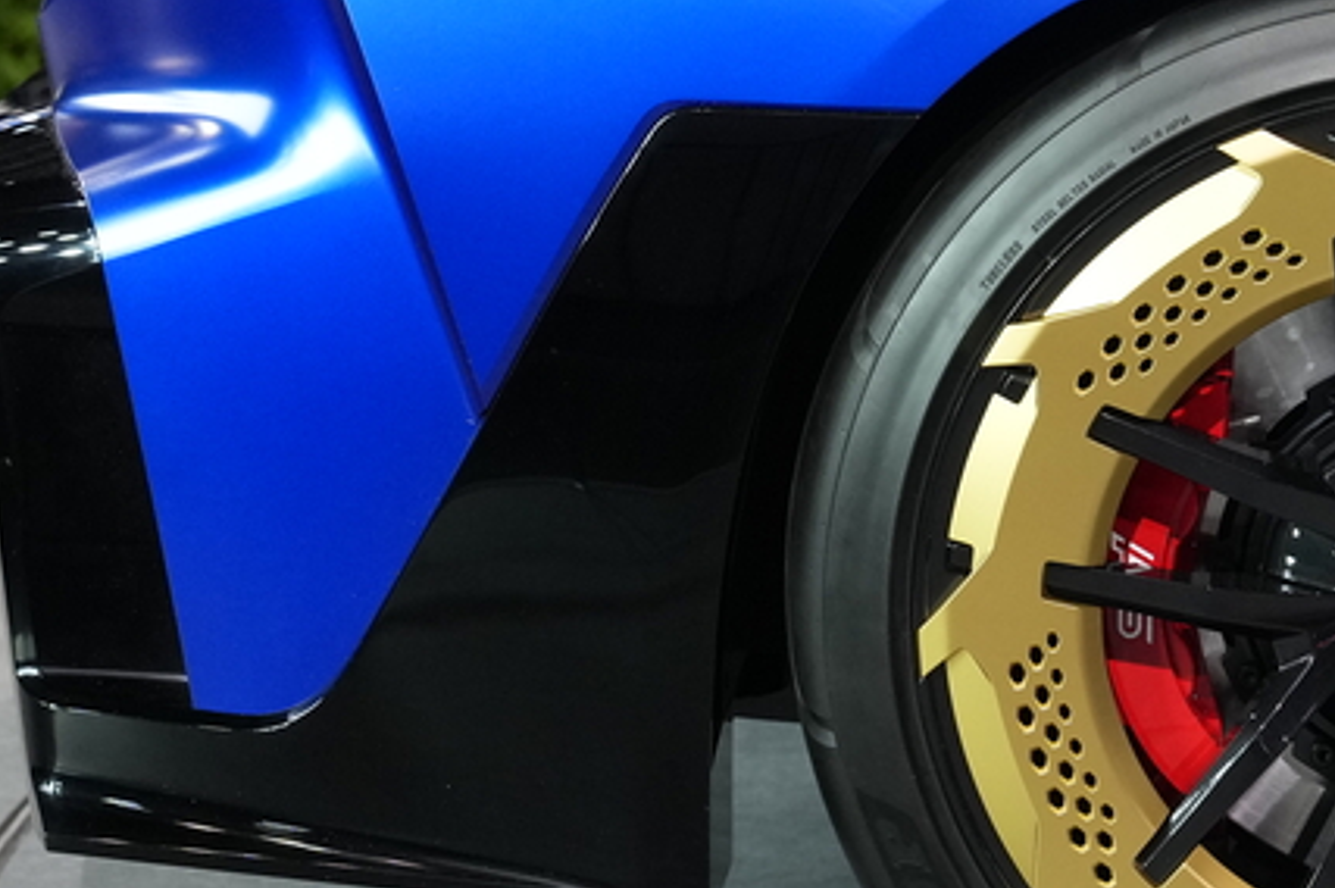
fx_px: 6781
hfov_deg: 11.2
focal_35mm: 183
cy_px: 61
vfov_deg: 7.5
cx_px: 1160
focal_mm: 61
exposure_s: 1/80
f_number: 4
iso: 2500
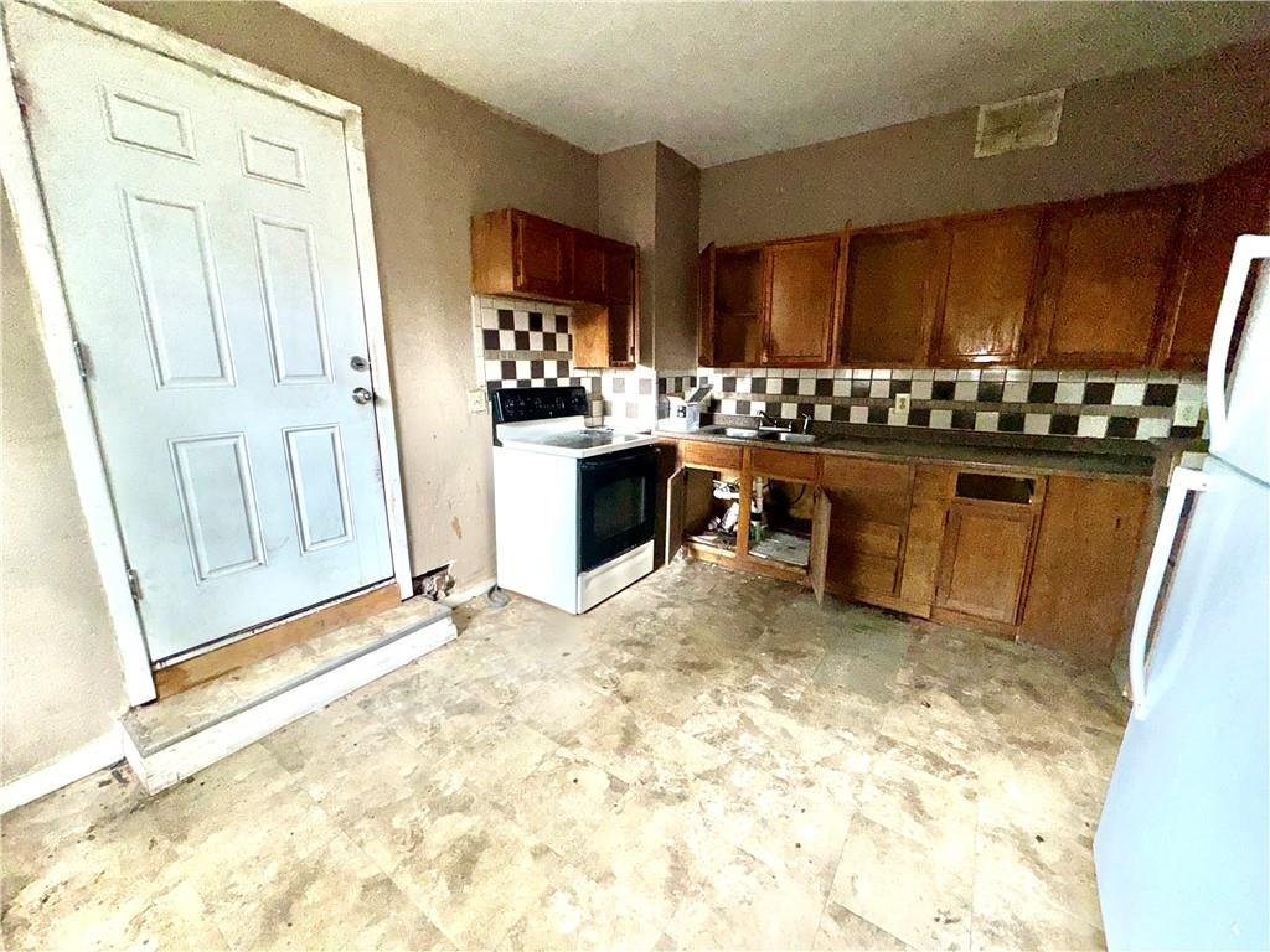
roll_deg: +0.4
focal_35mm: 14
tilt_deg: -14.0
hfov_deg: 102.1
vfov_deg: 85.7
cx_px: 635
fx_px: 514
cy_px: 476
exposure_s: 1/122
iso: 50
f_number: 2.2
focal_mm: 2.22
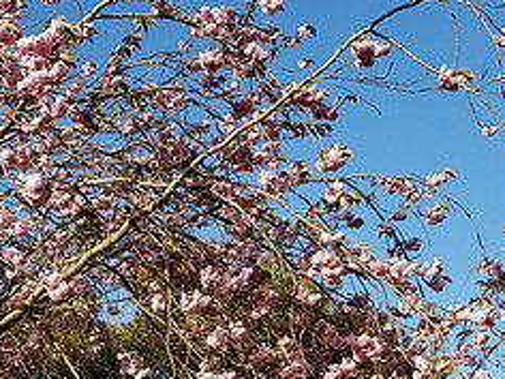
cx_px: 199
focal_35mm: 64
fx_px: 934
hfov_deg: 30.2
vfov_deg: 22.9
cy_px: 224
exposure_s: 1/1604
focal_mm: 4.2
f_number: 1.7
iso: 50
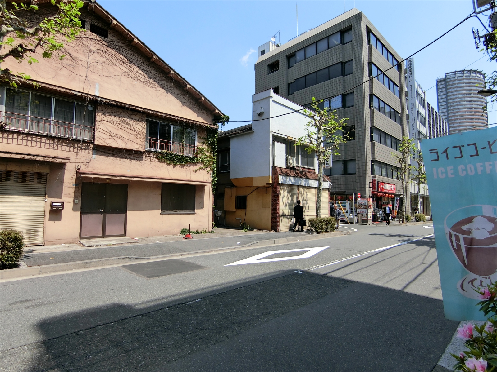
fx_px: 273
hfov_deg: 84.7
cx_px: 248
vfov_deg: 68.7
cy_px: 186
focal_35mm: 19
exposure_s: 1/200
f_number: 6.9
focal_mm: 4.06
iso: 80
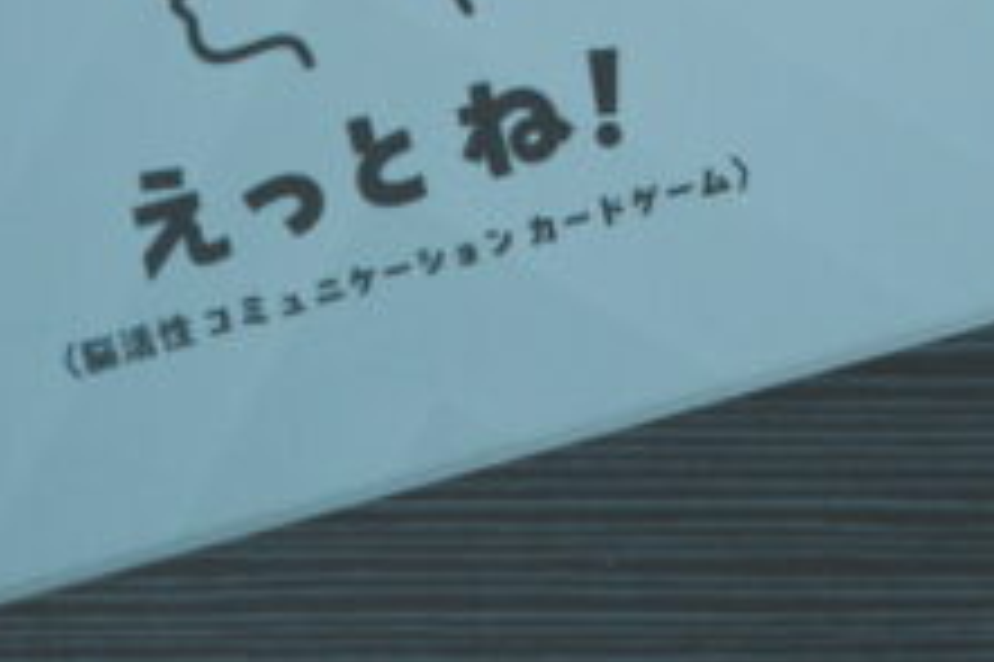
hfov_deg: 14.4
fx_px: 3835
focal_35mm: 139
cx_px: 1111
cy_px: -369
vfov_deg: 9.5
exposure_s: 1/30
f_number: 2
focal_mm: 40
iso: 3200
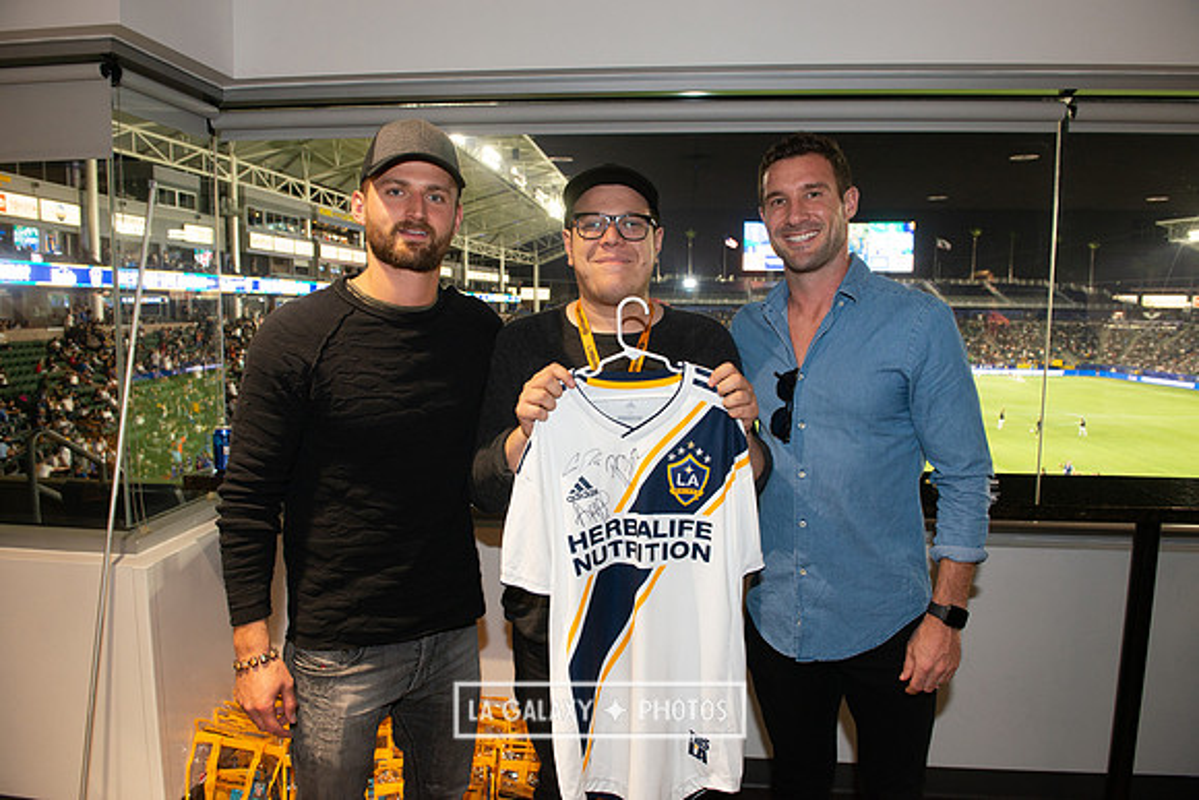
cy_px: 400
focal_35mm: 24
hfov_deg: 73.7
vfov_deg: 53.2
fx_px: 799
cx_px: 600
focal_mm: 24
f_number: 6.3
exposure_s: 1/60
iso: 640
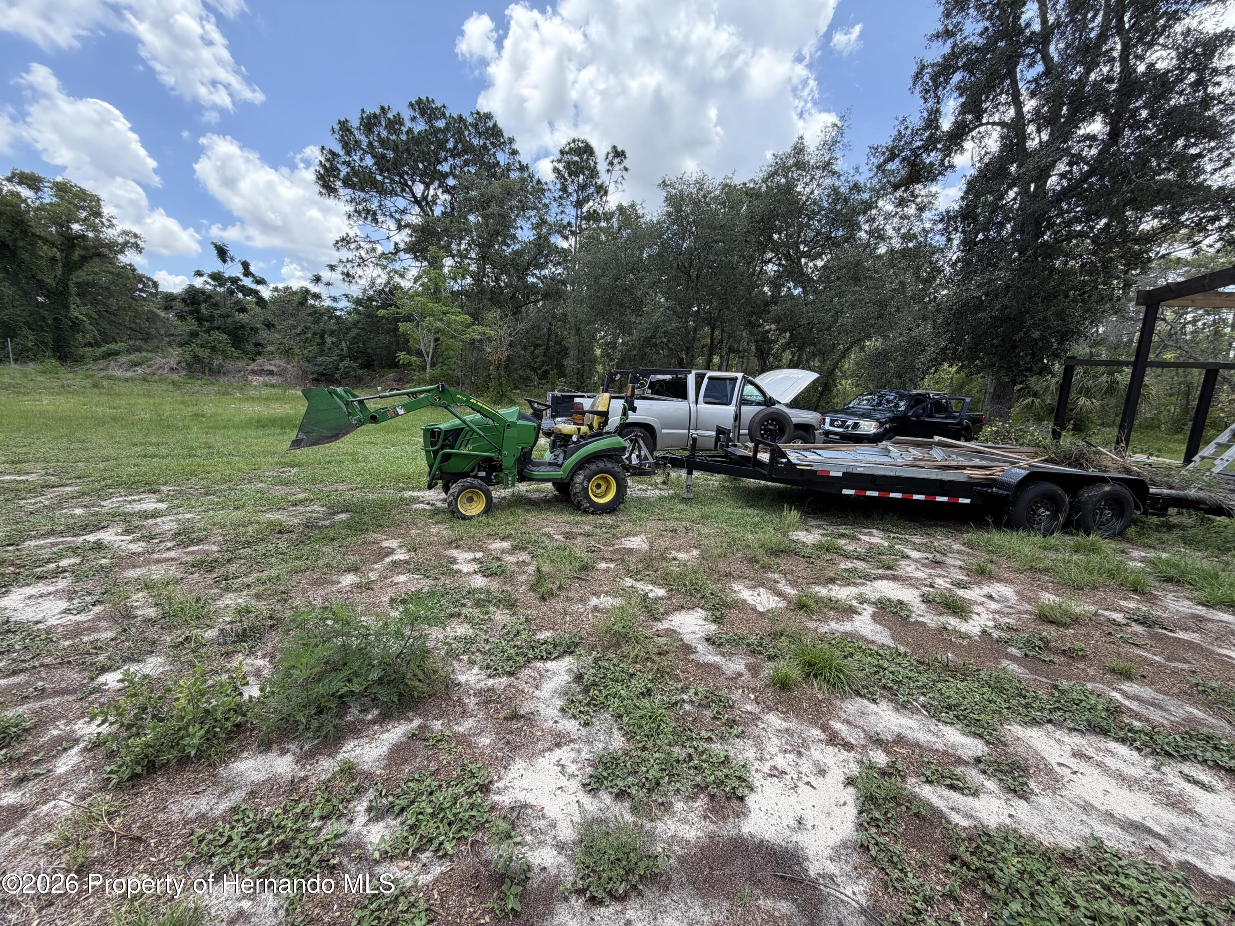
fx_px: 499
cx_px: 618
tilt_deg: -9.0
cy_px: 463
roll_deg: -1.3
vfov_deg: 85.7
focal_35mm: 14
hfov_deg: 102.1
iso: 40
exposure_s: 1/502
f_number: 2.2
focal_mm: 2.22
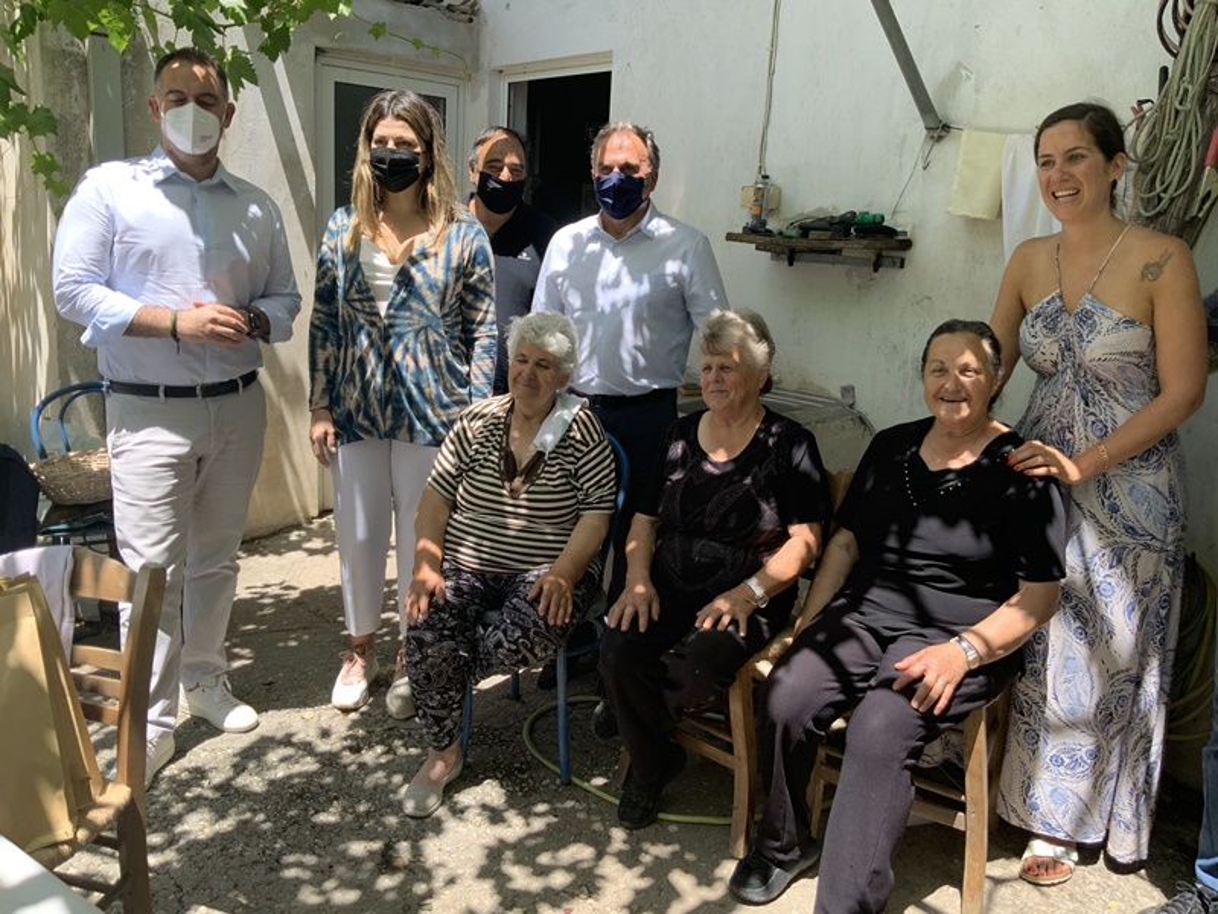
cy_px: 457
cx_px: 609
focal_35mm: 29
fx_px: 1020
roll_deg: -2.5
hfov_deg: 61.7
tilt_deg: -12.3
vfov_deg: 48.2
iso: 16
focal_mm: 3
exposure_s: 1/355
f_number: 1.8
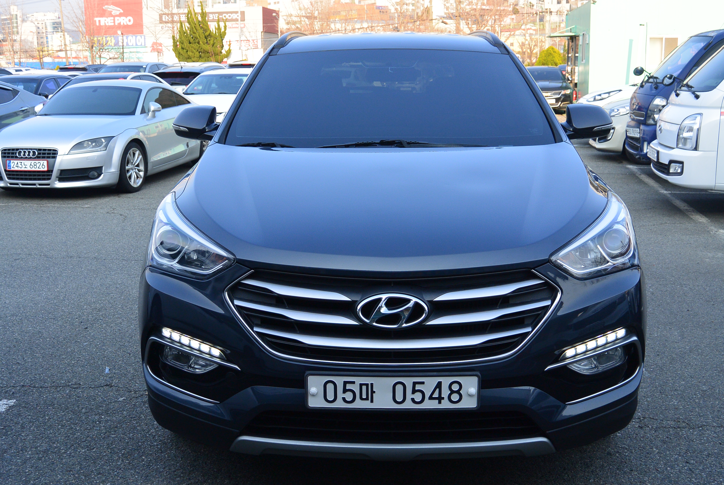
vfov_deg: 33.5
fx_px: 805
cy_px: 242
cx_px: 362
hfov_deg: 48.4
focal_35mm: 40
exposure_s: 1/250
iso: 140
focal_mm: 15
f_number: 4.2
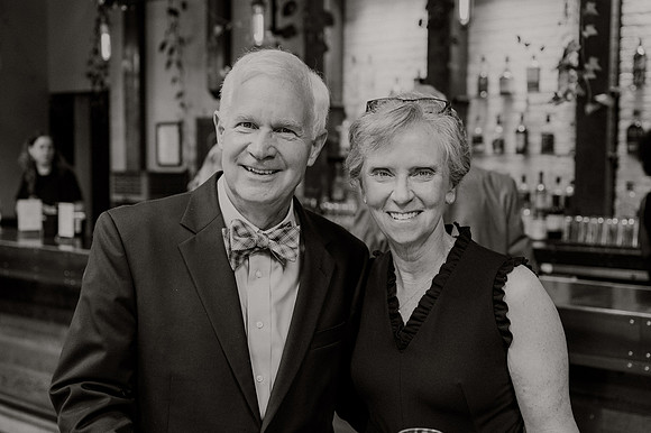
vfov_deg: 27.7
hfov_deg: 40.7
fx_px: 877
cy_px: 233
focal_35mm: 49
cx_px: 335
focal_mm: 44
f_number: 3.5
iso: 1250
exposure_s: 1/200
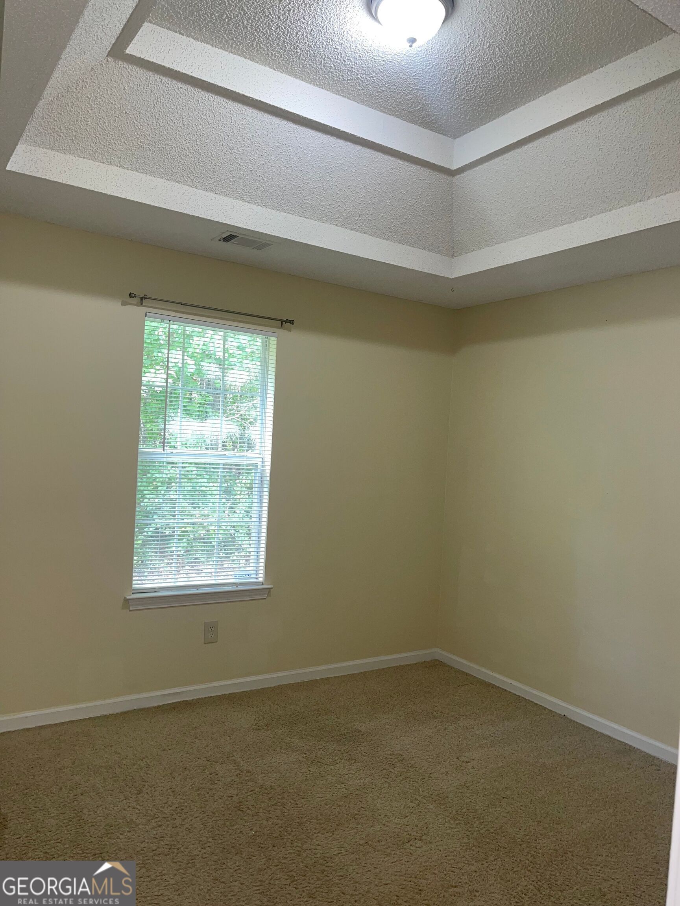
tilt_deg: -0.5
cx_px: 340
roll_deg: -3.1
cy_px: 453
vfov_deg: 69.4
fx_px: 655
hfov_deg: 54.9
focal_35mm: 25
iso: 64
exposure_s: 1/23
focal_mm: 5.1
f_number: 1.6
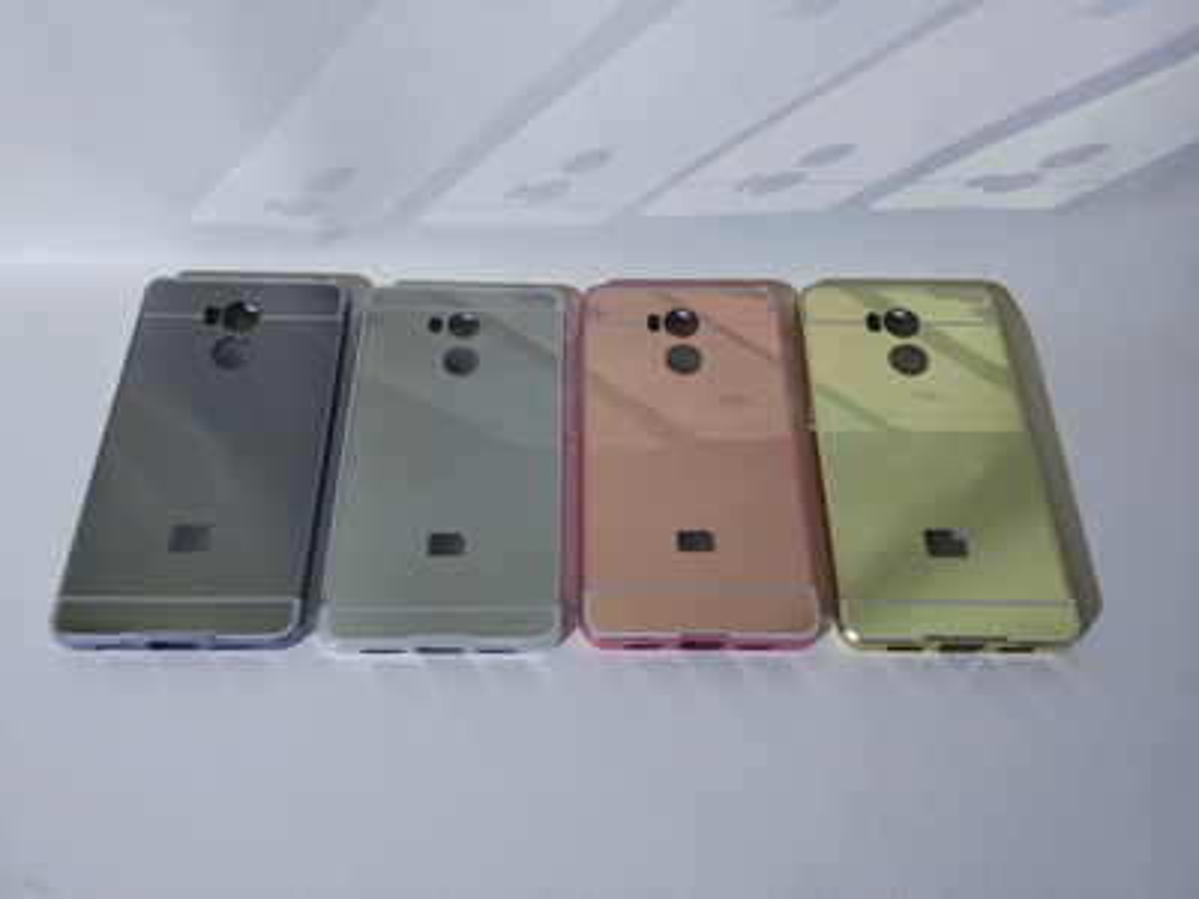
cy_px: 450
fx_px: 1039
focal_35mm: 30
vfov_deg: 46.8
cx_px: 600
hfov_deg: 60.0
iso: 252
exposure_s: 1/33
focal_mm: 4.12
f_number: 2
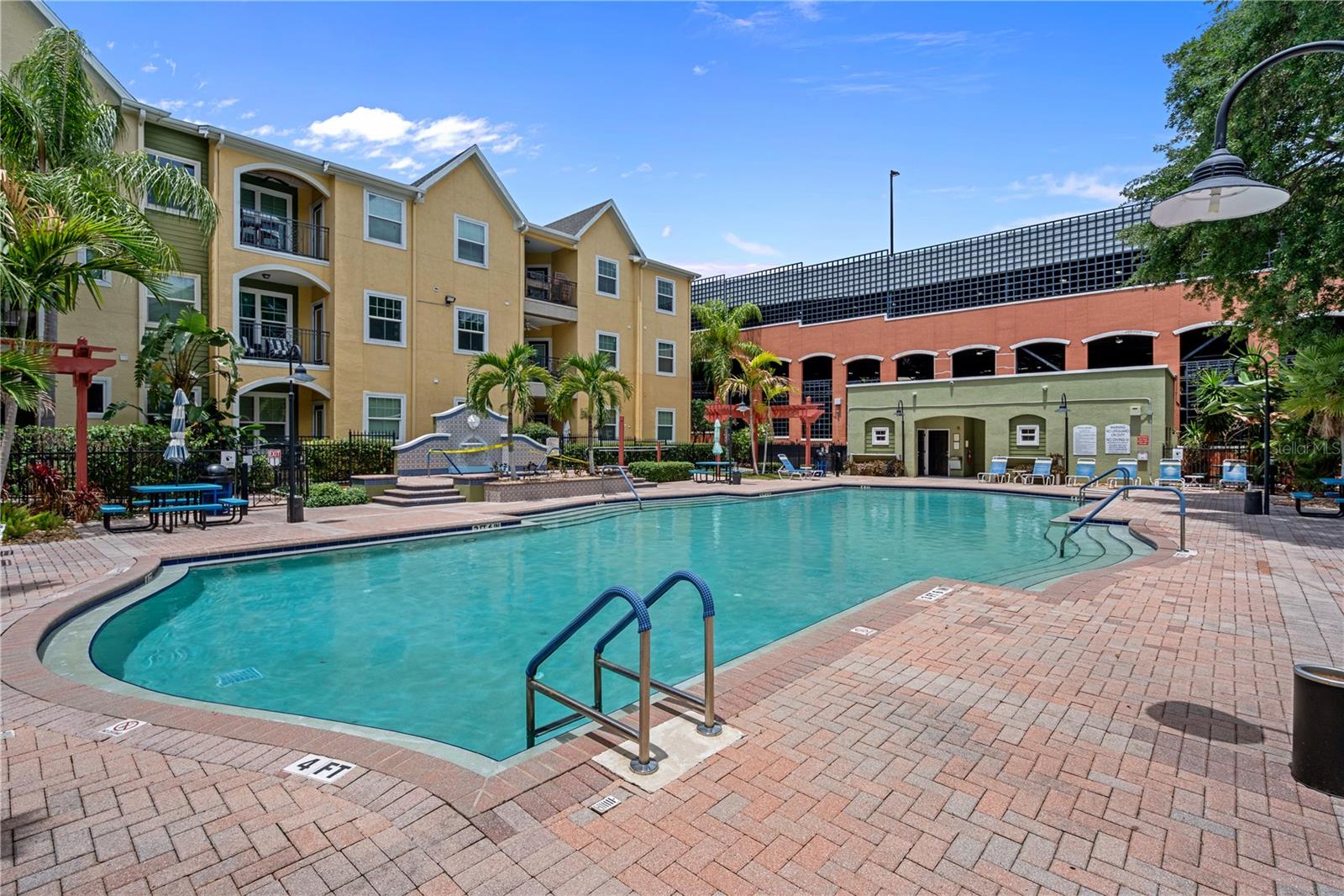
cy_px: 448
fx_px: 597
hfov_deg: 96.7
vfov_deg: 73.7
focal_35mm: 16
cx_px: 672
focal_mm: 16
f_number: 9
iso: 320
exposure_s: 1/640
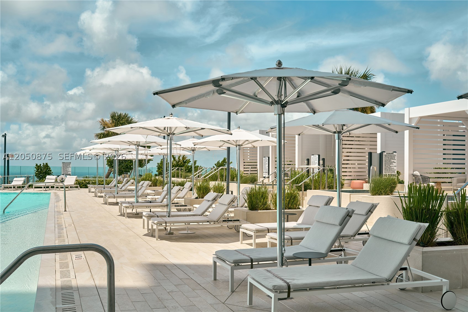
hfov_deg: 54.4
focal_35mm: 35
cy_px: 156
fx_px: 455
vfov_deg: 37.8
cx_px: 234
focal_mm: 35
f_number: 10
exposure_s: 1/640
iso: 125
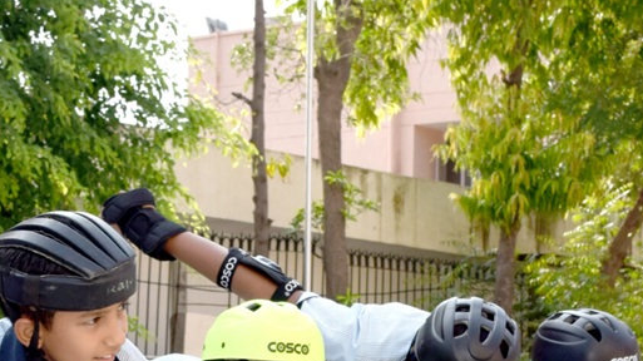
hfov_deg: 14.0
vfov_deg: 7.7
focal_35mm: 153
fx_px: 2607
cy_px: 629
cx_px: 446
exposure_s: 1/200
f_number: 9
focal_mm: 32
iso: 100
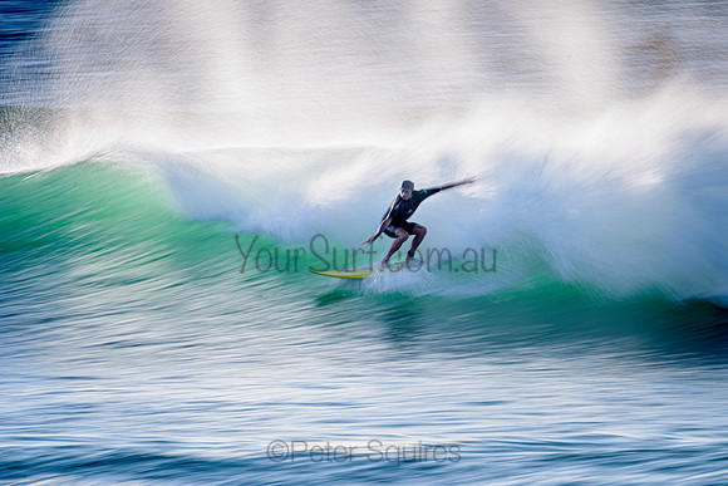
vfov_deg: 2.1
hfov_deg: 3.2
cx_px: 475
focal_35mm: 654
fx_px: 13222
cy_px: 170
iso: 31
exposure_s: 1/10
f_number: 13
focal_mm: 500
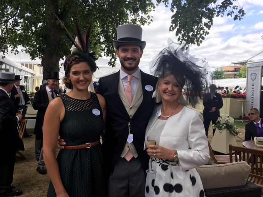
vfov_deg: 48.2
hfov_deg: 61.7
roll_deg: -0.8
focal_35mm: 29
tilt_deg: -3.4
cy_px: 98
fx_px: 220
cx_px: 132
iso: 25
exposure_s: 1/557
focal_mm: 4.15
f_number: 2.2
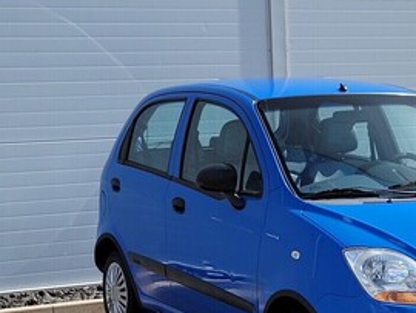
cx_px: 350
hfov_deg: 34.7
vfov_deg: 27.0
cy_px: 254
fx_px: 637
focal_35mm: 53
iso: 40
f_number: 1.8
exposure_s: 1/2198
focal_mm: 5.4
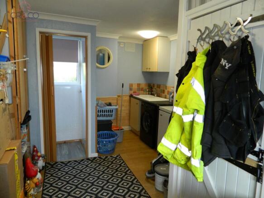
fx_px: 191
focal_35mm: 25
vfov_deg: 54.9
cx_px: 132
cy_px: 99
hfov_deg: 69.4
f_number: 3.1
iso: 200
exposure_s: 1/30
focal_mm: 4.5
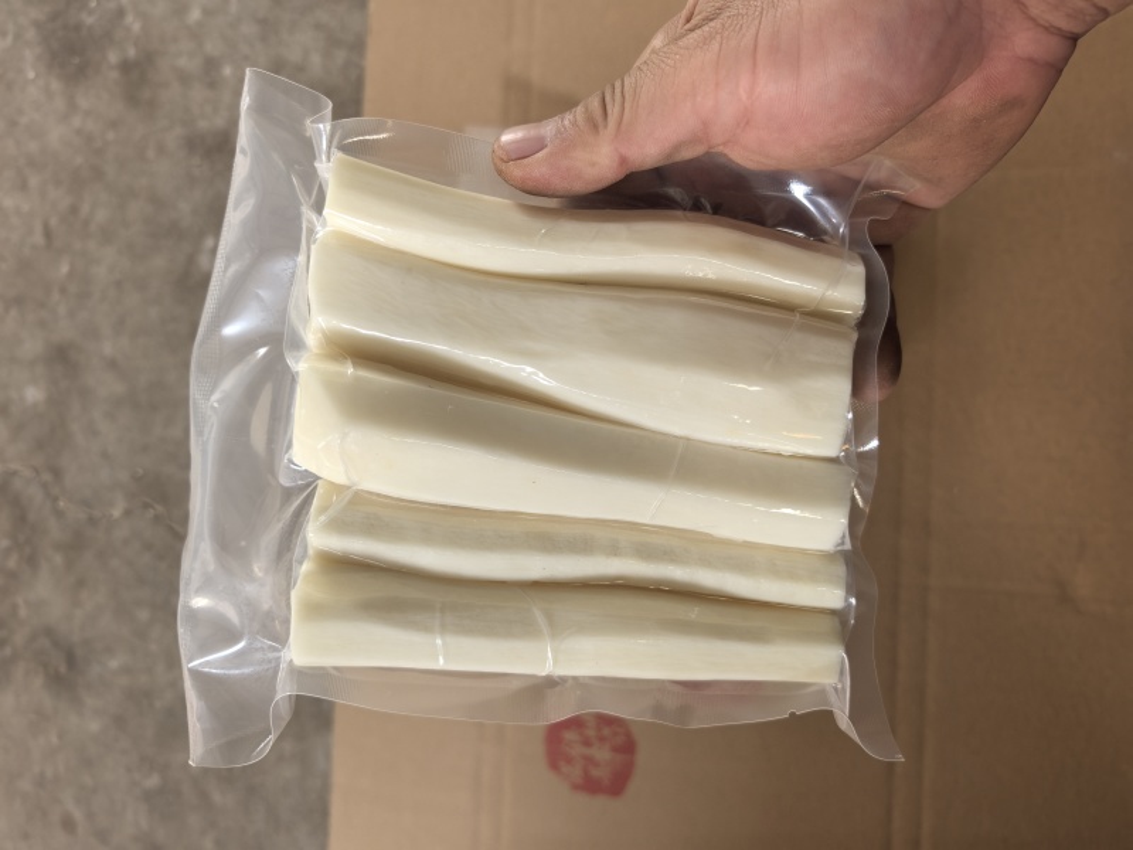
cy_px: 425
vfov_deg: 51.4
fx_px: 884
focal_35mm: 27
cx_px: 566
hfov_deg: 65.3
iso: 1600
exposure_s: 1/784
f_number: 2
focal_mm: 6.98
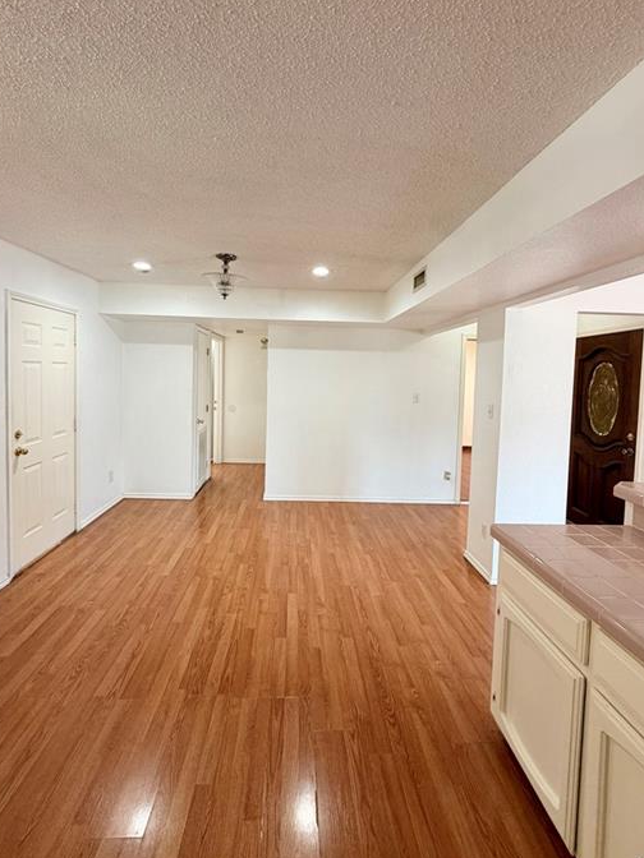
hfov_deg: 78.1
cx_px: 308
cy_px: 395
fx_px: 397
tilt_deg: -2.7
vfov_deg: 94.3
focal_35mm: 16
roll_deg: -1.9
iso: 200
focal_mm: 2.22
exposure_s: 1/60
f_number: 2.2
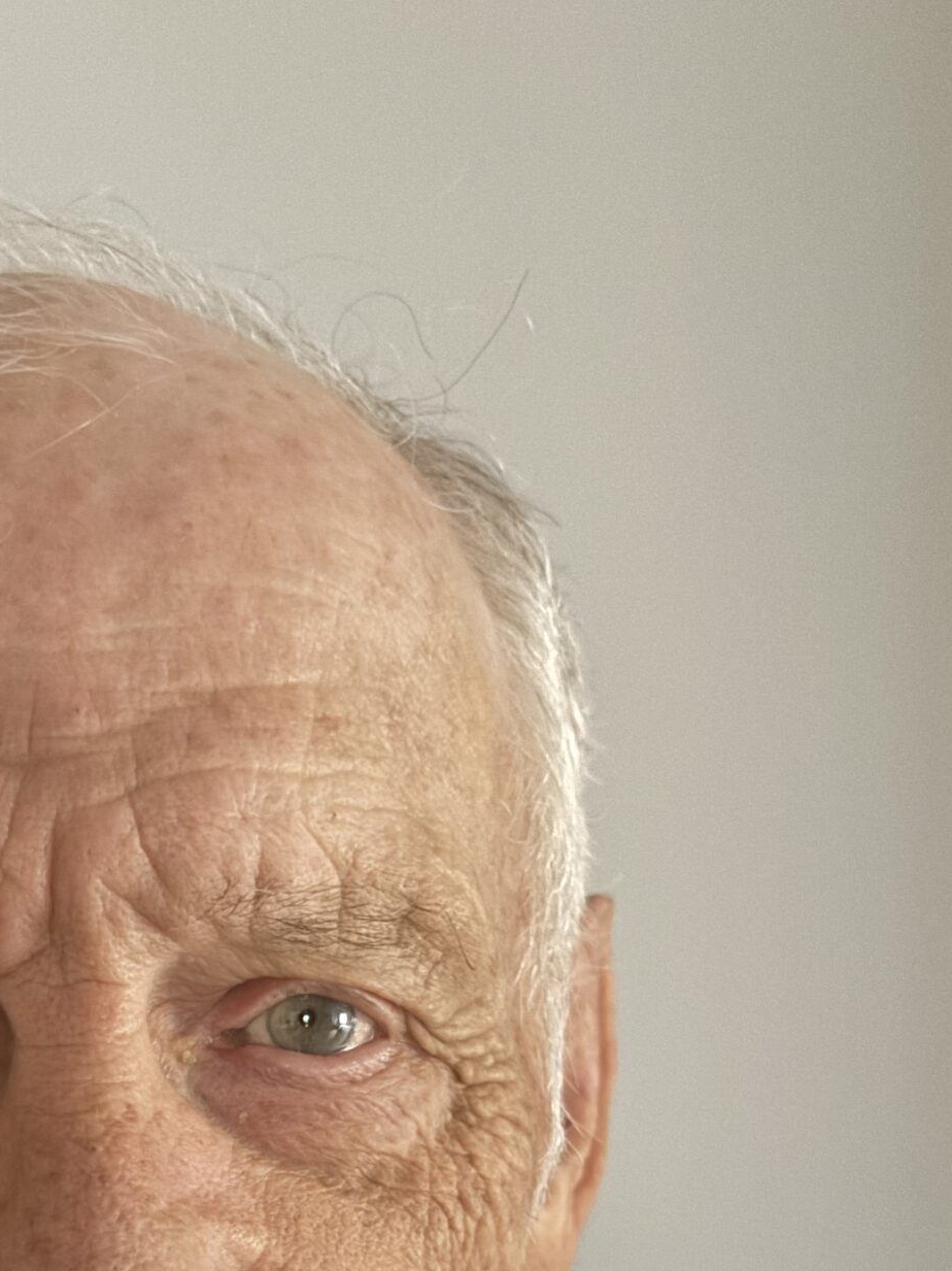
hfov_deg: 26.5
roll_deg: +1.9
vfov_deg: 32.7
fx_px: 1981
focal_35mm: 54
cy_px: 1271
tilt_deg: -8.4
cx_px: 186
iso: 1000
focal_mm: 5.96
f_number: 1.6
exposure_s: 1/20
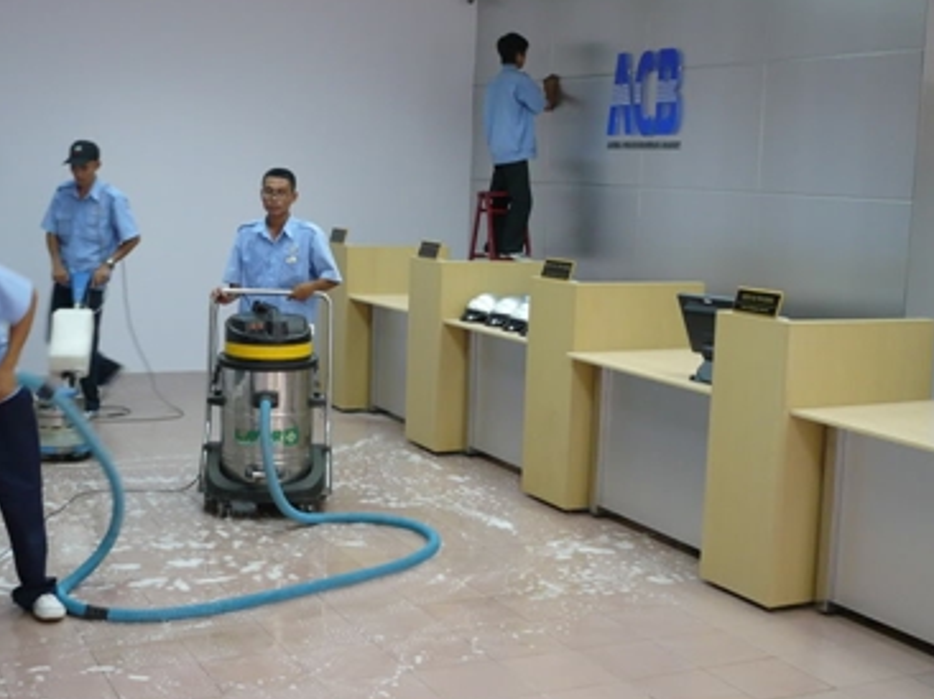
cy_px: 339
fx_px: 1321
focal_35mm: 49
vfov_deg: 29.6
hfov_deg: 38.9
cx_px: 406
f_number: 2.8
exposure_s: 1/30
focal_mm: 5.8
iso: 160
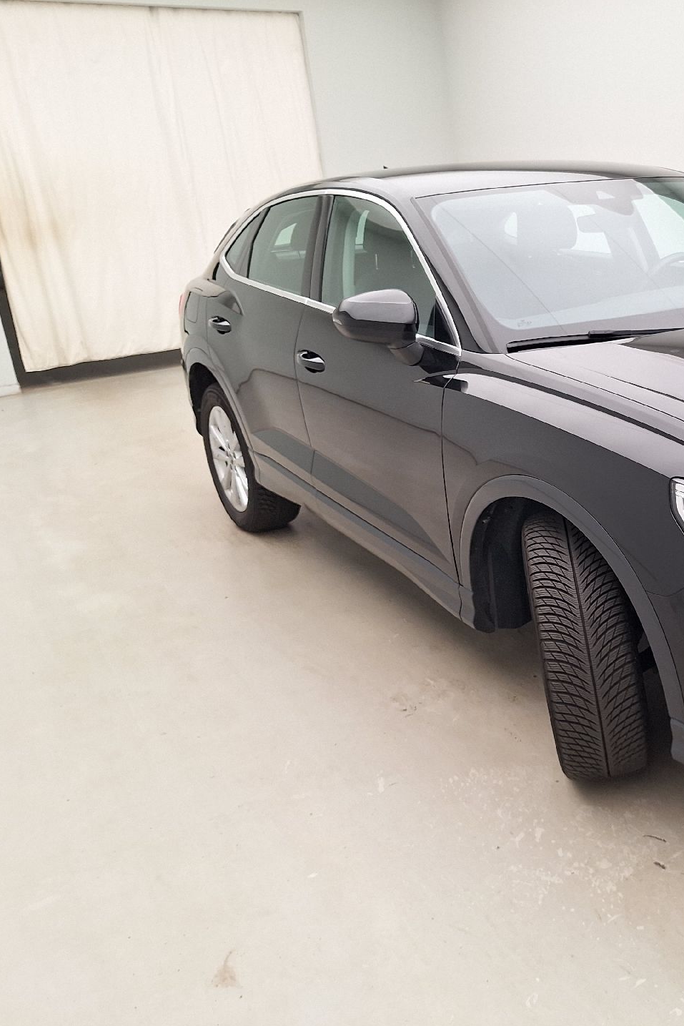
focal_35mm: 32
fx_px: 912
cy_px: 514
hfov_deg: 38.4
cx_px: 613
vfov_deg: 58.7
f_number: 1.8
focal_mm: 5.54
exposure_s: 1/100
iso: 64
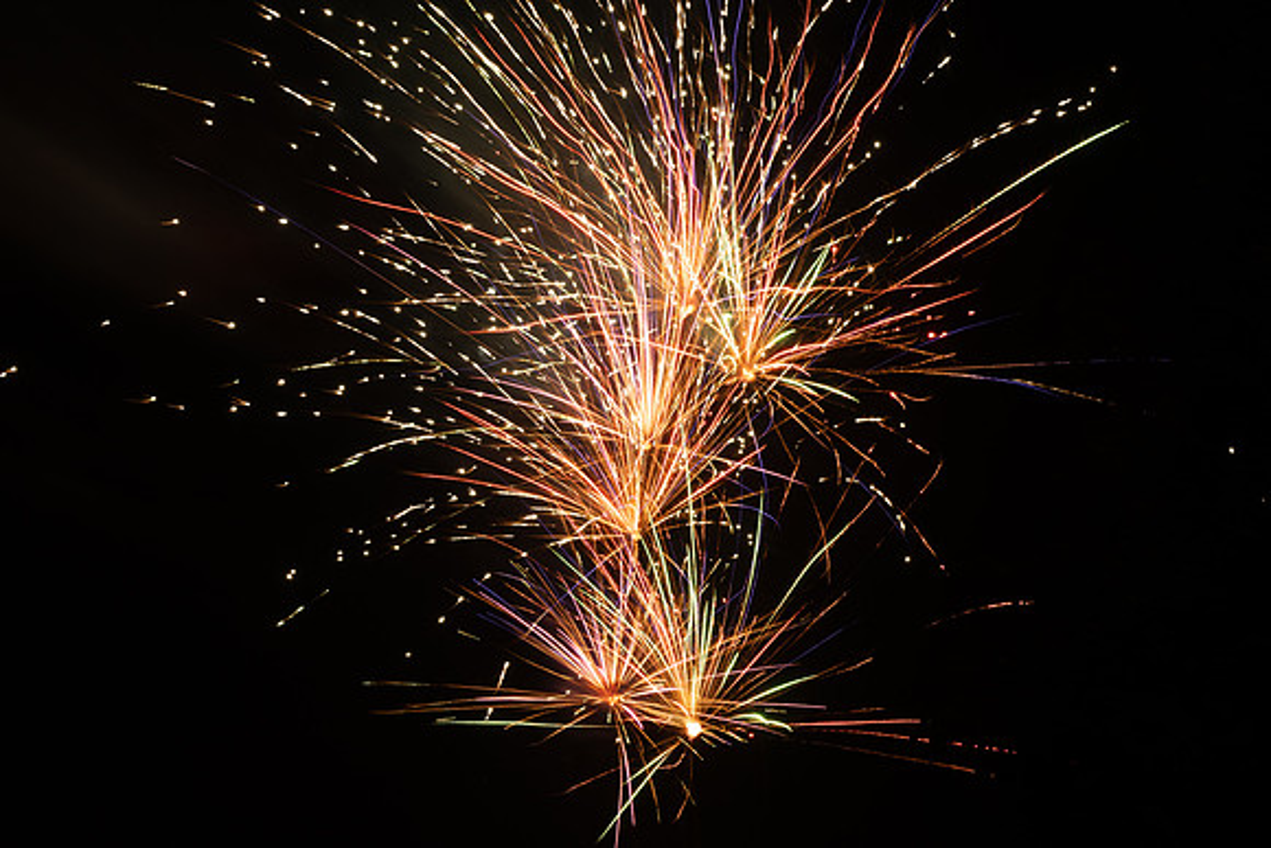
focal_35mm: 70
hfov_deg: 28.8
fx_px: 2472
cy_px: 424
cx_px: 636
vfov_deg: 19.5
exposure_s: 2.6
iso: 200
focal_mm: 70
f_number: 11
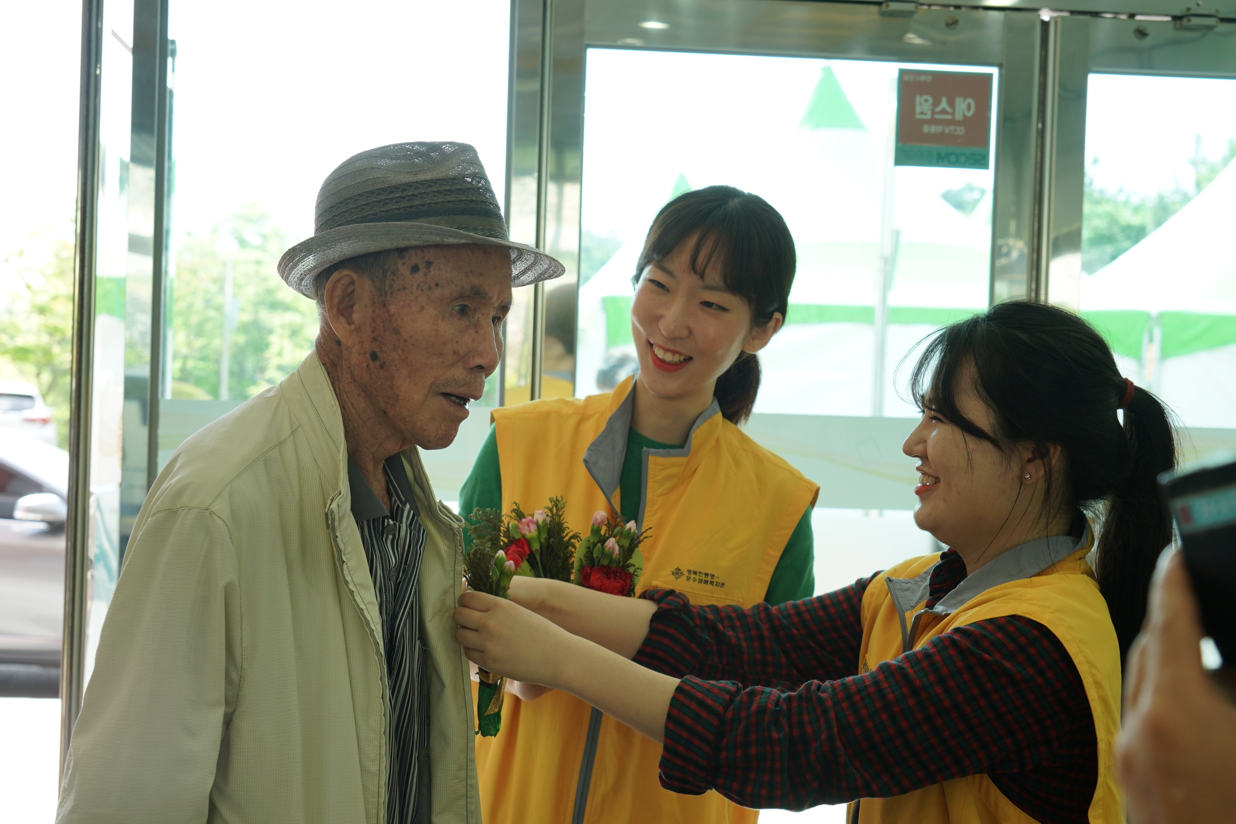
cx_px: 618
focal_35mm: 50
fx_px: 1717
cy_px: 412
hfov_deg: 39.6
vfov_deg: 27.0
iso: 250
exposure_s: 1/60
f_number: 6.3
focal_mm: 50
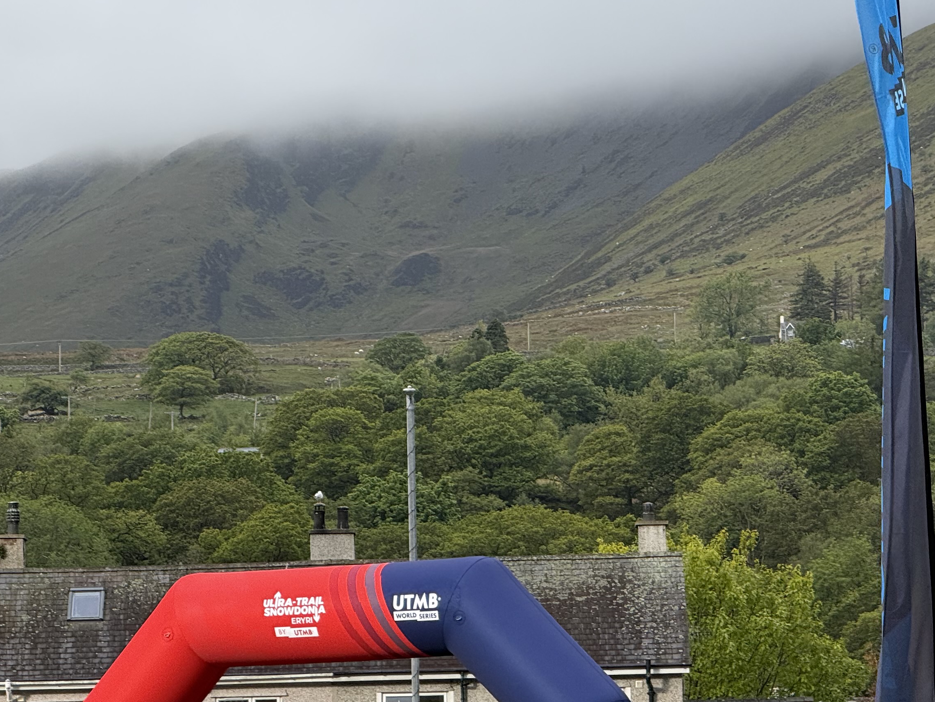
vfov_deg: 7.0
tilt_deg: +6.0
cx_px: 633
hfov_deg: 9.3
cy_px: 332
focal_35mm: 212
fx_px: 5727
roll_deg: +1.8
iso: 50
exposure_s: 1/363
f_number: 2.8
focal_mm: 15.66
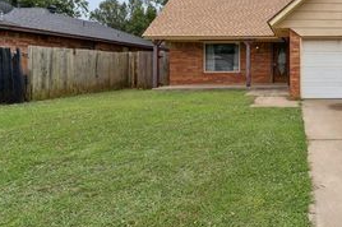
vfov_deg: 44.7
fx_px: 266
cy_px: 57
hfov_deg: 56.6
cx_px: 308
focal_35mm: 28
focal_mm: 10
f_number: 8
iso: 200
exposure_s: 1/1250
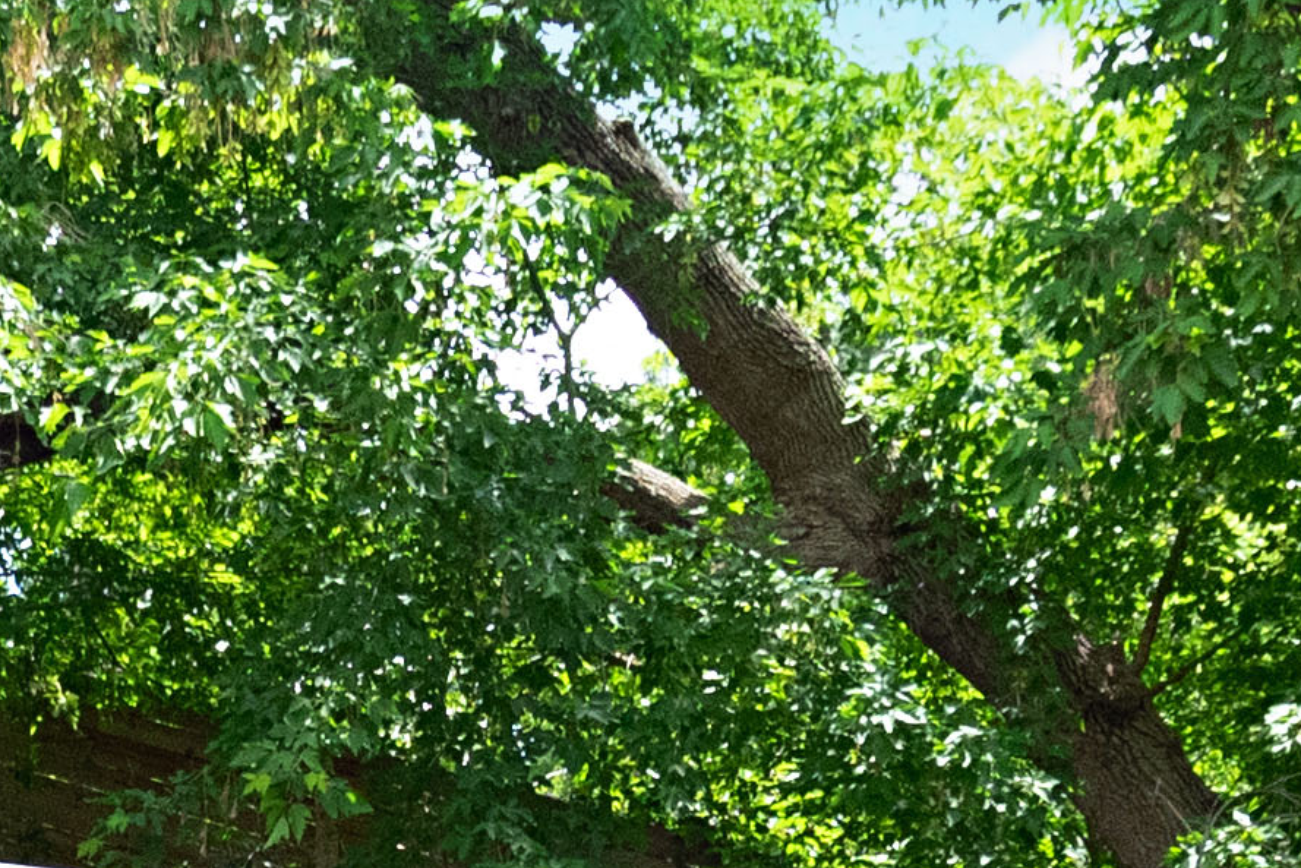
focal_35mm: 108
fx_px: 3903
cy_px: 1402
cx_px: -167
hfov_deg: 18.2
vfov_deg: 12.0
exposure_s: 1/160
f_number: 9
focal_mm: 16
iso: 1250
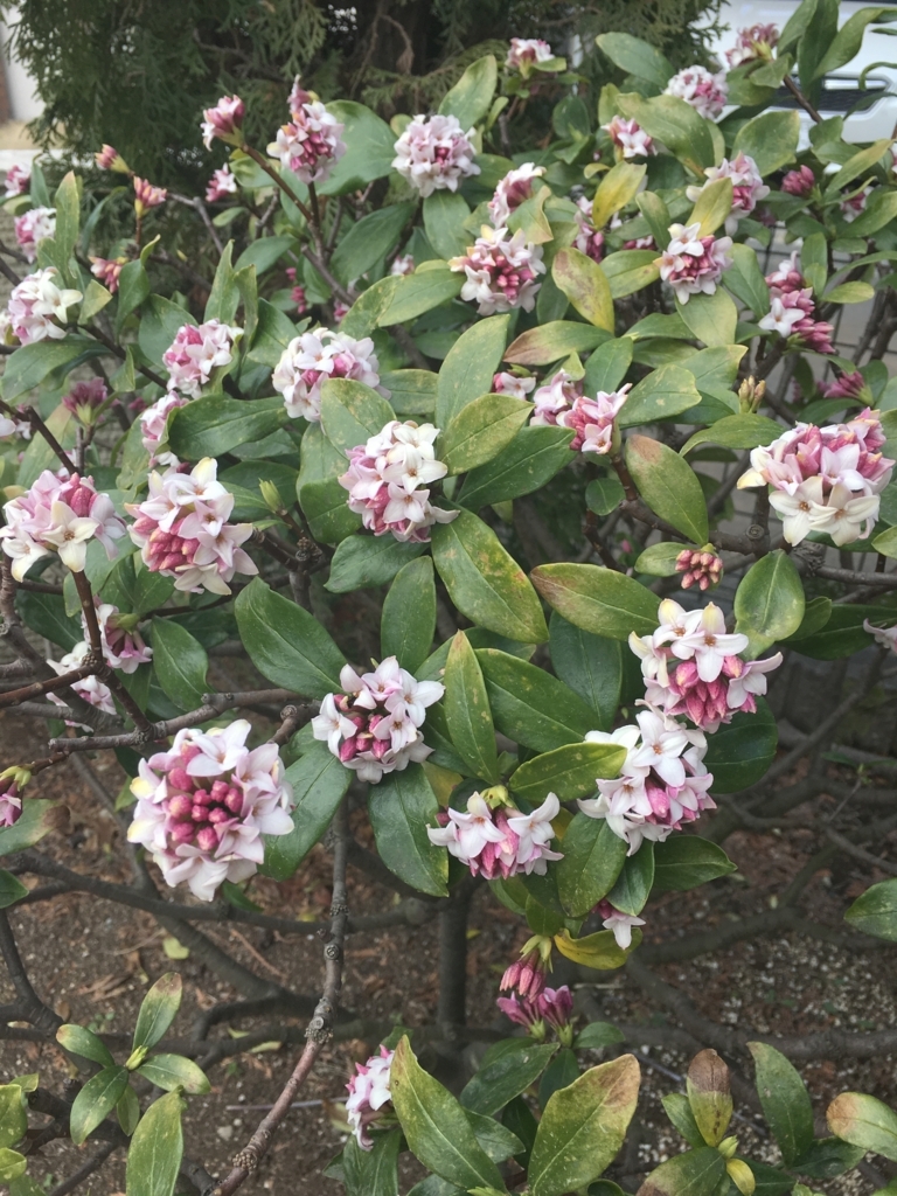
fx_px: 1002
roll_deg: -1.9
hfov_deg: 48.2
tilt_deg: -29.9
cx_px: 448
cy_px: 598
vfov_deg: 61.7
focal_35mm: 29
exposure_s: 1/411
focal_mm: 4.15
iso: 25
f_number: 2.2
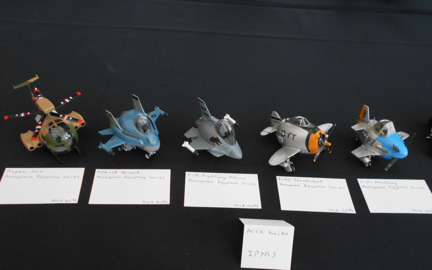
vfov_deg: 44.4
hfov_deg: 66.5
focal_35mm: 28
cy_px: 158
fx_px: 330
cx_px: 218
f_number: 3.2
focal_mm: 4.6
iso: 220
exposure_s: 1/30
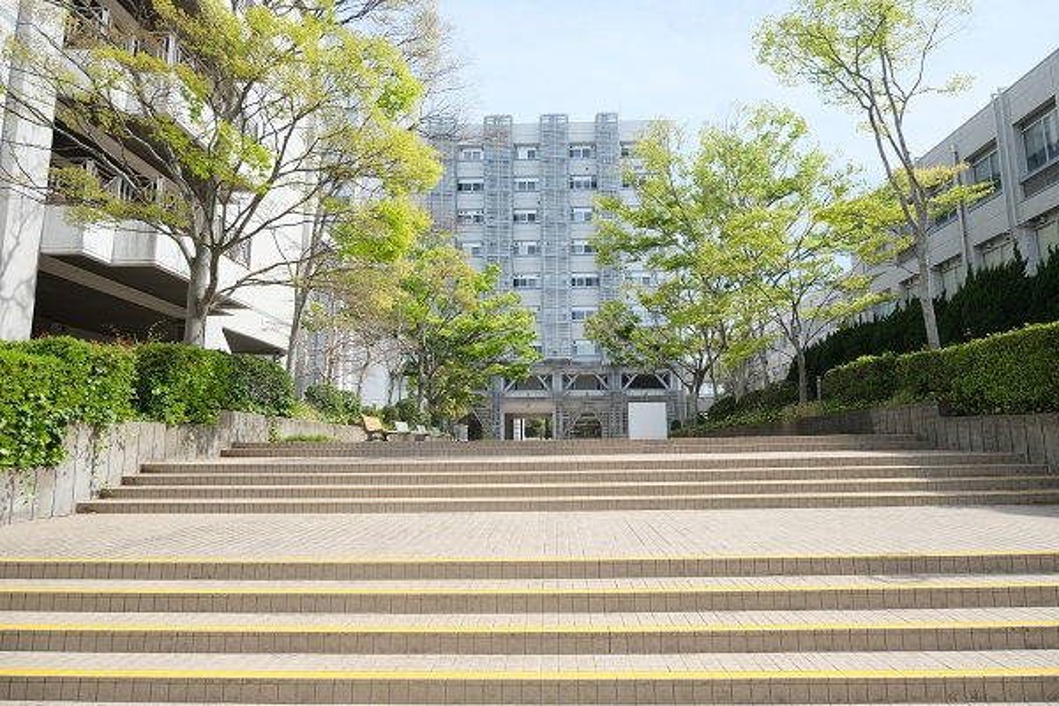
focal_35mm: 23
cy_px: 353
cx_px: 530
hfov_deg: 76.1
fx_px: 677
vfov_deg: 55.1
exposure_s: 1/600
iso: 320
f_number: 5.6
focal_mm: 15
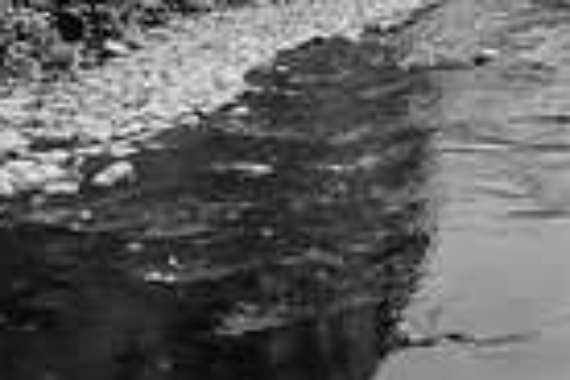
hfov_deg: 18.5
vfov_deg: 12.2
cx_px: 682
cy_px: -258
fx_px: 1662
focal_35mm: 105
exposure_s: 1/160
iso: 1250
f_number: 22
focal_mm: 24
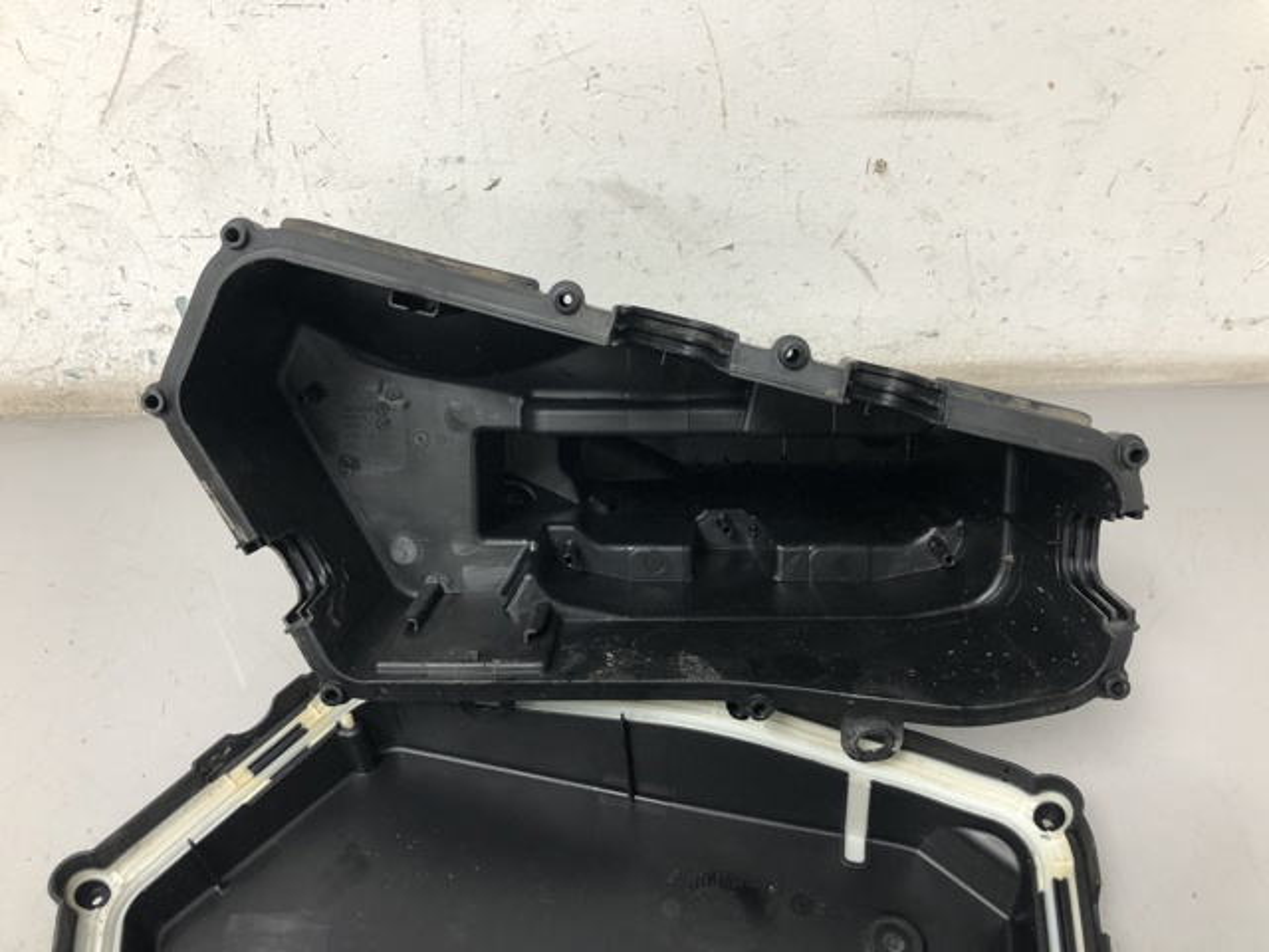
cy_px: 476
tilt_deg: -40.1
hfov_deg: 63.4
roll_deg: -1.8
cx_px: 634
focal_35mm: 28
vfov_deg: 49.7
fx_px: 1026
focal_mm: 4
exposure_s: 1/17
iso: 40
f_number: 1.8
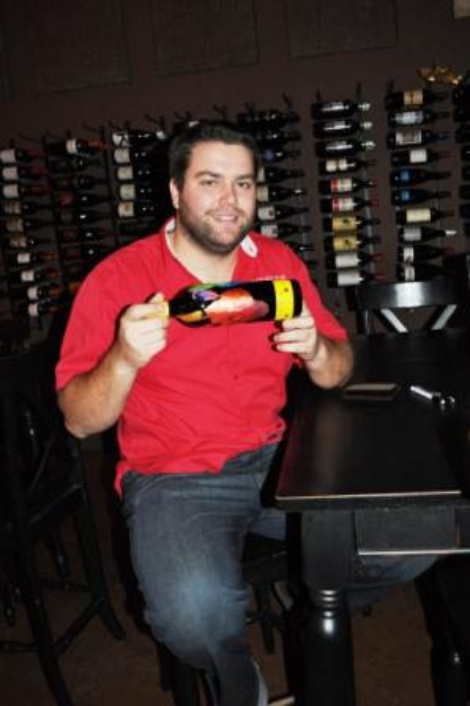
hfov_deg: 39.9
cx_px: 235
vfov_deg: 57.3
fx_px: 647
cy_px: 353
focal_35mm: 33
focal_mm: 22
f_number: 3.8
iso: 800
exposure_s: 1/60
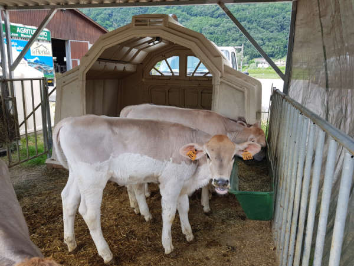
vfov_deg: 53.1
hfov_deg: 67.3
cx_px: 177
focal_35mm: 26
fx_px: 266
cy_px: 133
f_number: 1.7
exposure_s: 1/209
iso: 40
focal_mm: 4.2
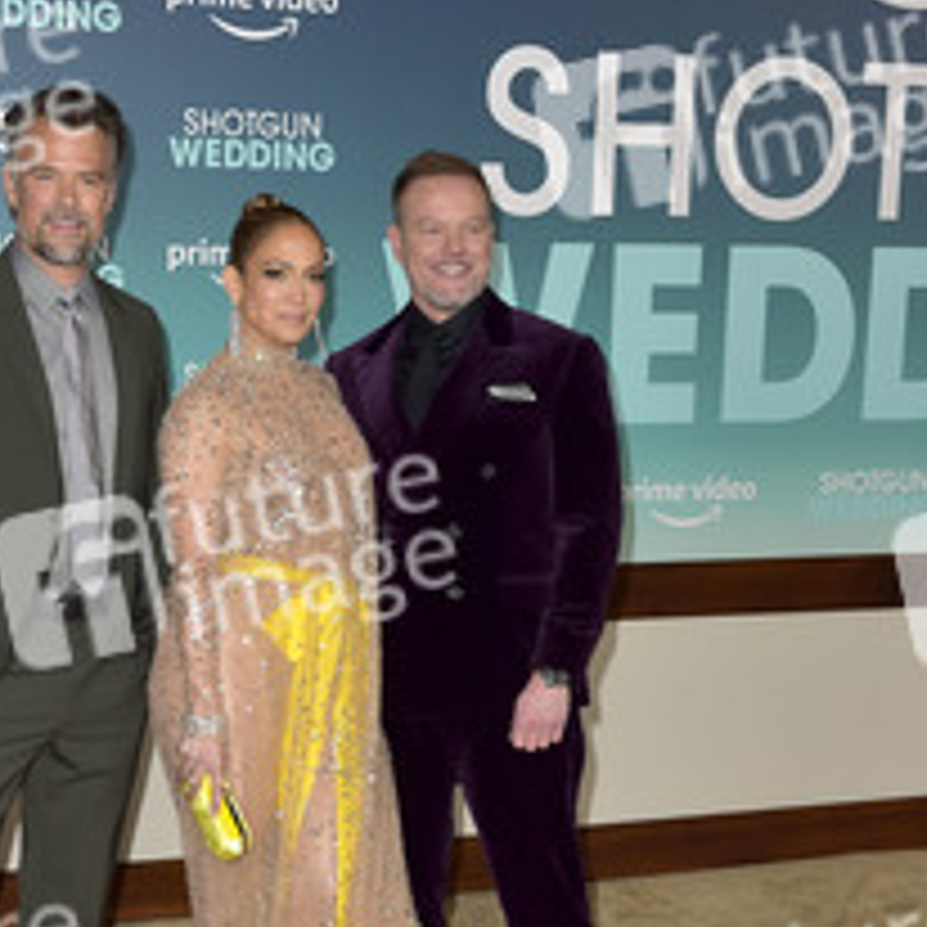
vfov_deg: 25.5
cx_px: 358
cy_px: 788
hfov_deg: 26.0
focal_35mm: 66
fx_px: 2000
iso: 400
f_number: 6.3
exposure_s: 1/250
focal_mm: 40
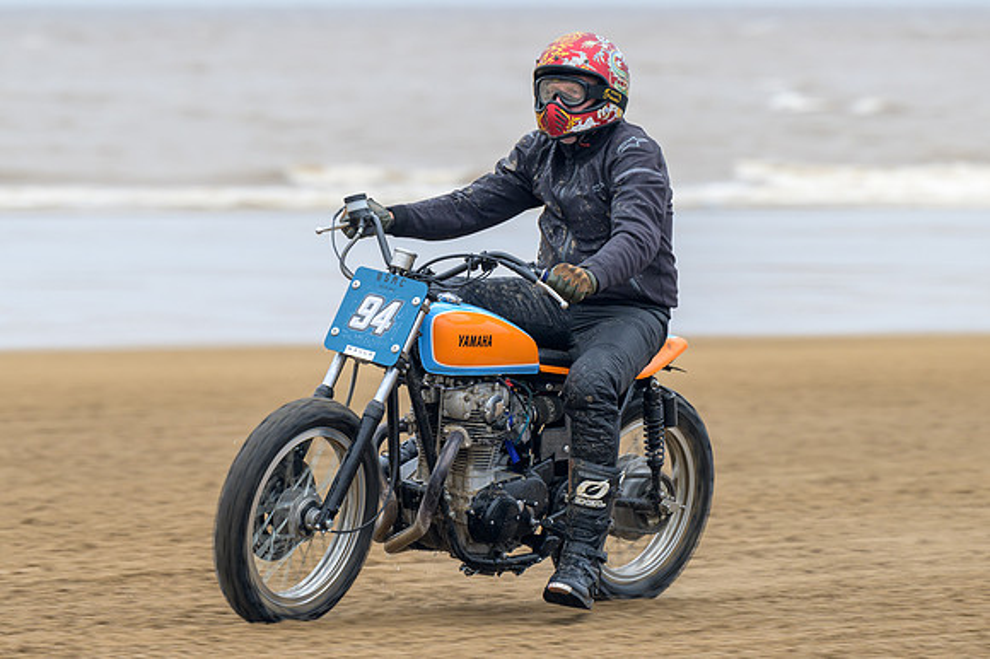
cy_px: 348
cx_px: 569
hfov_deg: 6.3
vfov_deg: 4.2
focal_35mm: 326
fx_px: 8964
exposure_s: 1/250
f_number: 4
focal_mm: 180
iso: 160
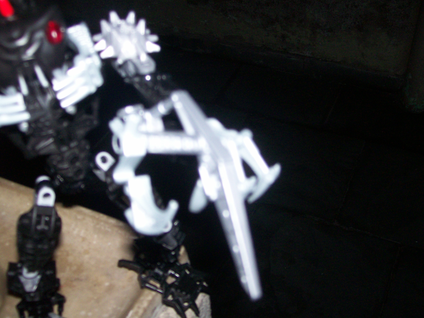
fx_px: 551
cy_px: 159
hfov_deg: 42.1
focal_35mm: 45
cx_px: 212
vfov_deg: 32.2
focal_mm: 7.6
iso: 140
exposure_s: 1/73.1
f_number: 3
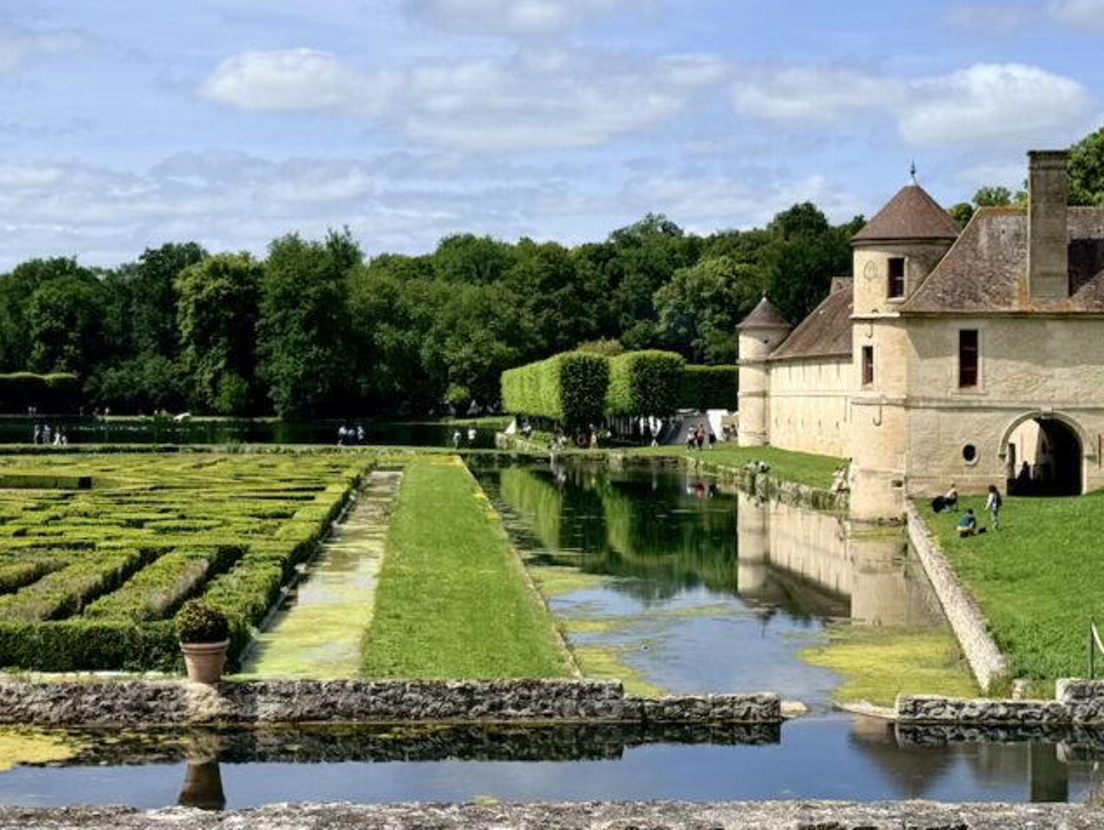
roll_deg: -1.1
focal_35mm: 72
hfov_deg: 27.0
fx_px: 2298
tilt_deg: +0.9
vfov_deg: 20.4
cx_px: 620
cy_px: 314
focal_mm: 6.76
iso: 64
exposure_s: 1/7874
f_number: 1.78
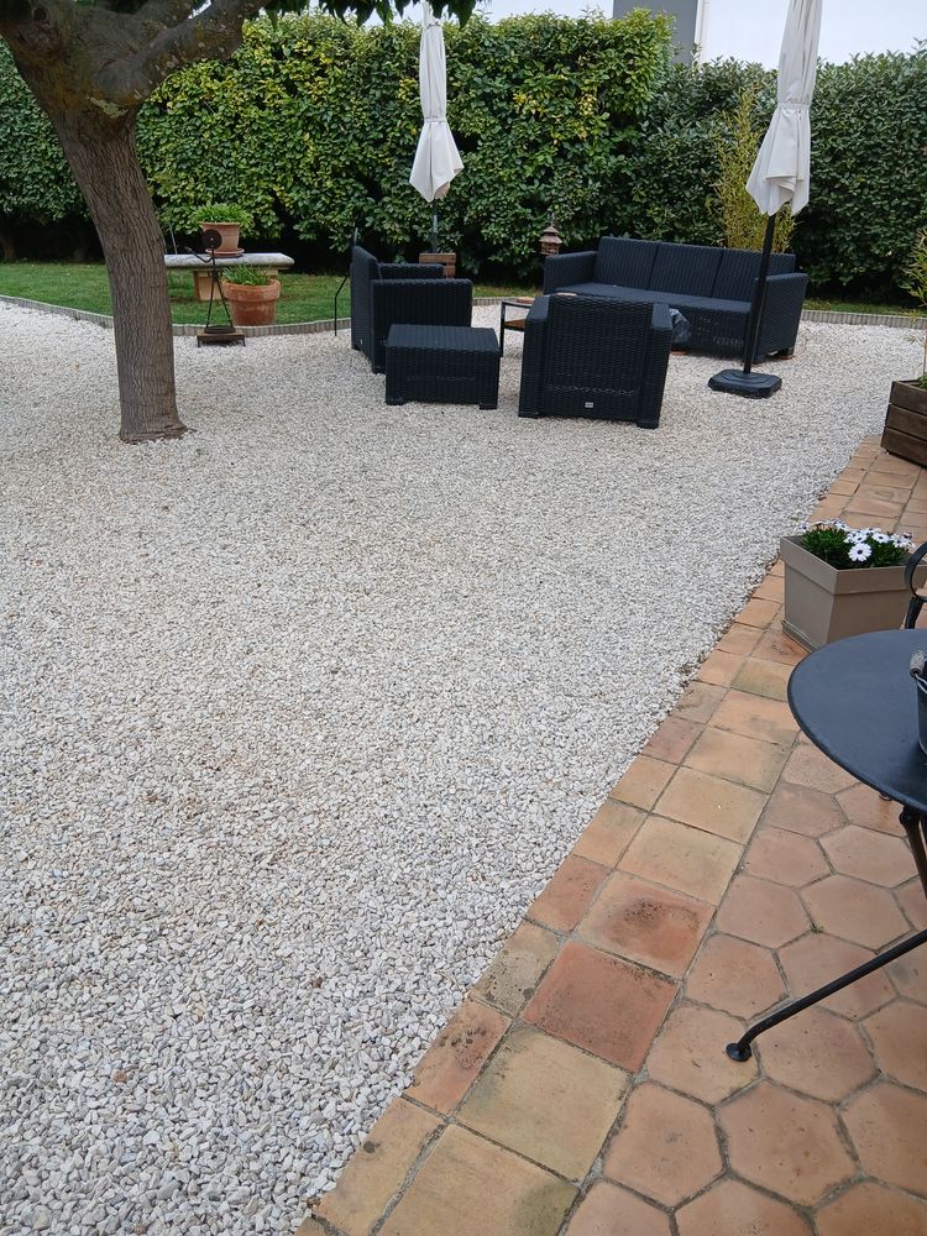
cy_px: 618
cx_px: 464
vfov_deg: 67.3
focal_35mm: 26
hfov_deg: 53.1
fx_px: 928
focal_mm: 3.98
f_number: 1.8
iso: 25
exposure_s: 1/100
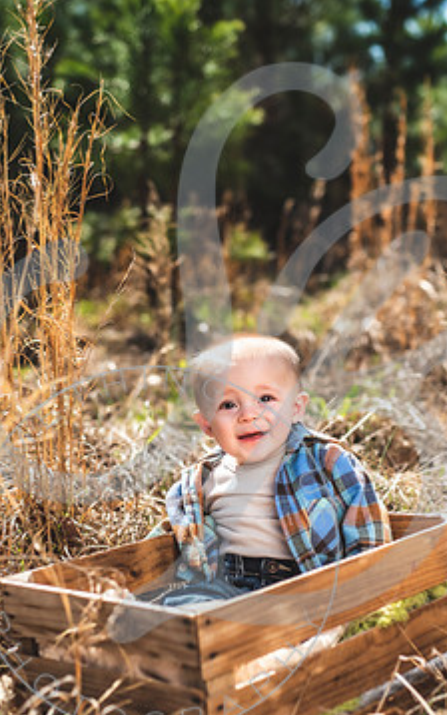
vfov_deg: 32.0
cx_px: 243
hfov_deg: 20.3
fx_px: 1246
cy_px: 399
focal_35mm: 64
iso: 100
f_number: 2.8
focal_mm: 50
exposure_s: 1/2000
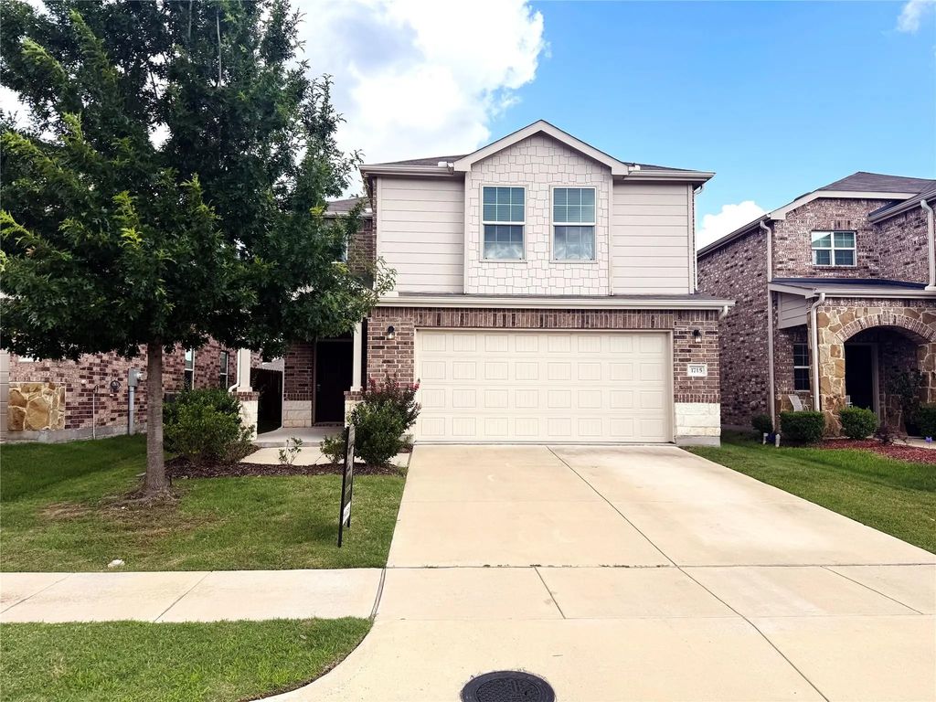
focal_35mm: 24
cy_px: 351
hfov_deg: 71.6
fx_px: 649
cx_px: 468
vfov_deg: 56.8
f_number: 1.78
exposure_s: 1/2959
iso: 80
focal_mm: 6.76
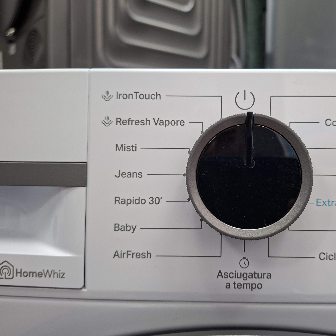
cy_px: 165
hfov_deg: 56.5
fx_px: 307
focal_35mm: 28
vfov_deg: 57.3
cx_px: 214
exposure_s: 1/50
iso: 160
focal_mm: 5.54
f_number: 1.8
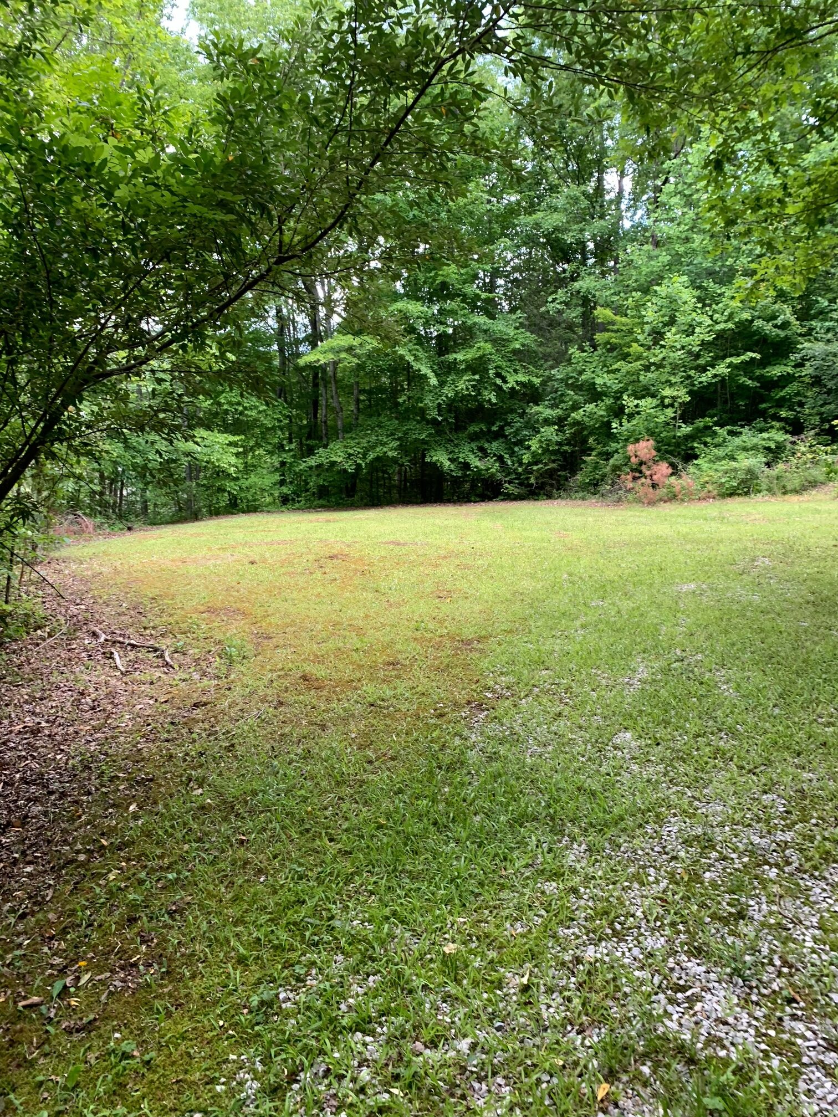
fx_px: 839
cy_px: 558
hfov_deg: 53.1
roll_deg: -2.8
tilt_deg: -6.0
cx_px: 419
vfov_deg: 67.3
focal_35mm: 26
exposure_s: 1/109
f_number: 1.8
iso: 100
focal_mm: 4.25
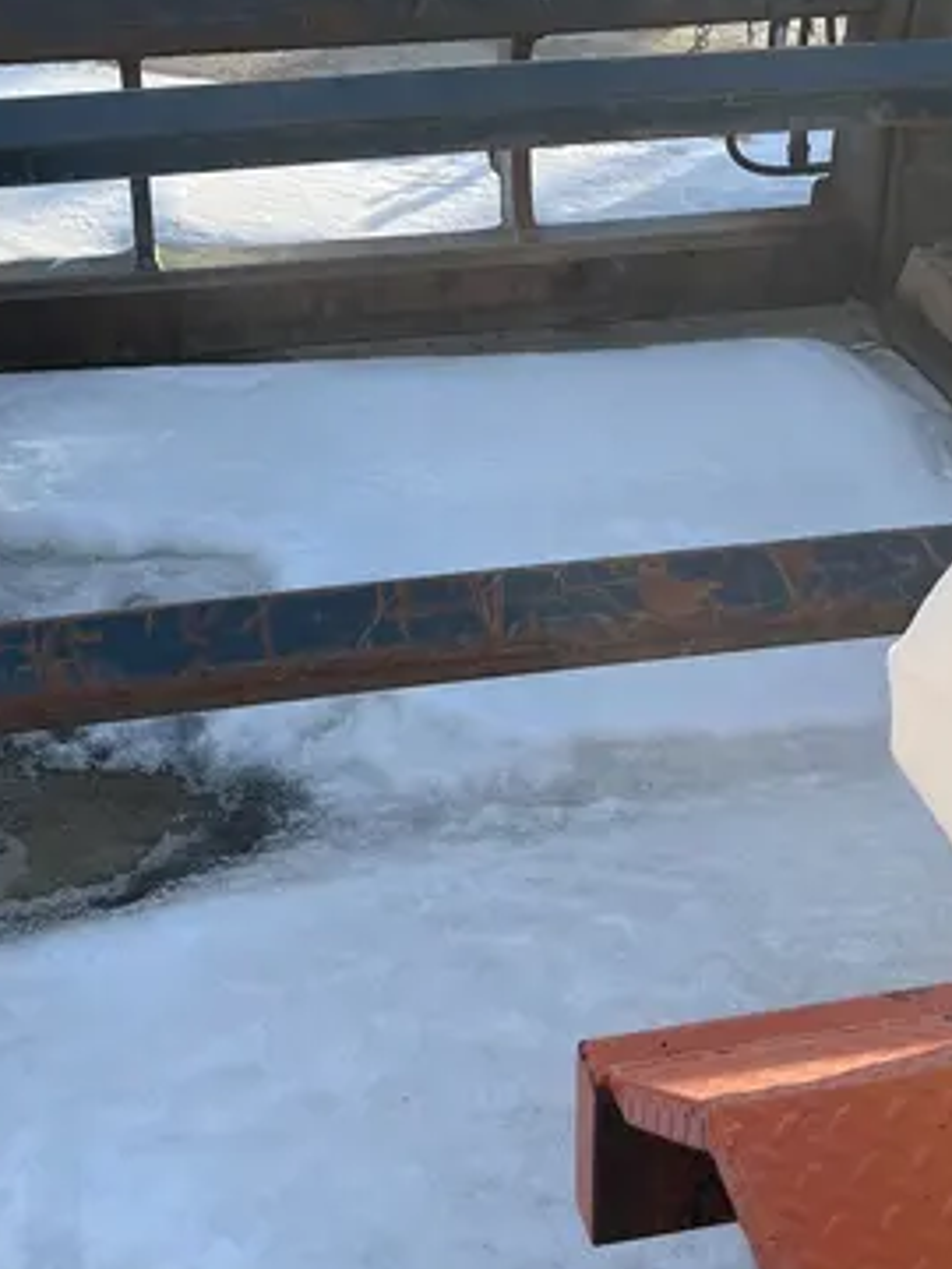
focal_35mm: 53
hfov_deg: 27.5
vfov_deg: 35.6
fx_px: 1943
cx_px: 409
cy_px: 379
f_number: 1.6
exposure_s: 1/1832
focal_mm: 5.1
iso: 50
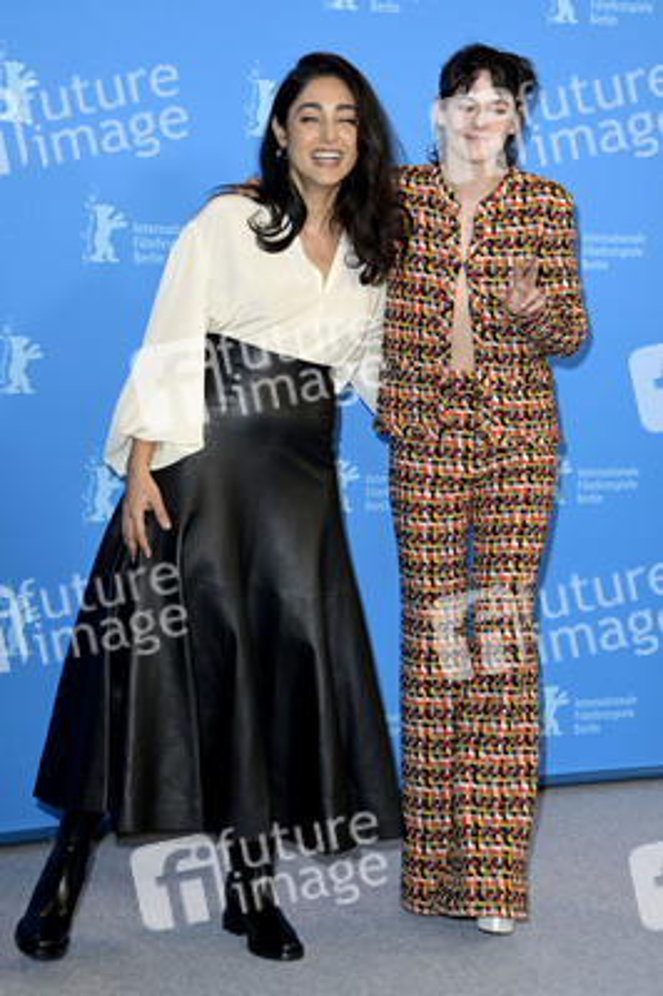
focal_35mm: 65
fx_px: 1799
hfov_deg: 20.9
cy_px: 498
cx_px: 332
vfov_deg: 31.0
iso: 1000
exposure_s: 1/250
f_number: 5.6
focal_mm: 65
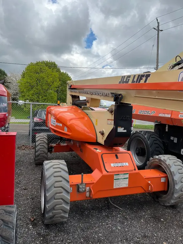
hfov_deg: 53.1
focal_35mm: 26
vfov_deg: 67.3
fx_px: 183
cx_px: 92
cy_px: 122
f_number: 1.6
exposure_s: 1/3049
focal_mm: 5.1
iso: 50
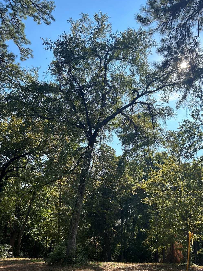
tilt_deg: +16.3
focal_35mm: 30
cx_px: 111
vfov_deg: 59.7
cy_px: 154
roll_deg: -1.9
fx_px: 235
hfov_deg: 46.7
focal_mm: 5.7
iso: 50
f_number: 1.5
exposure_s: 1/2252
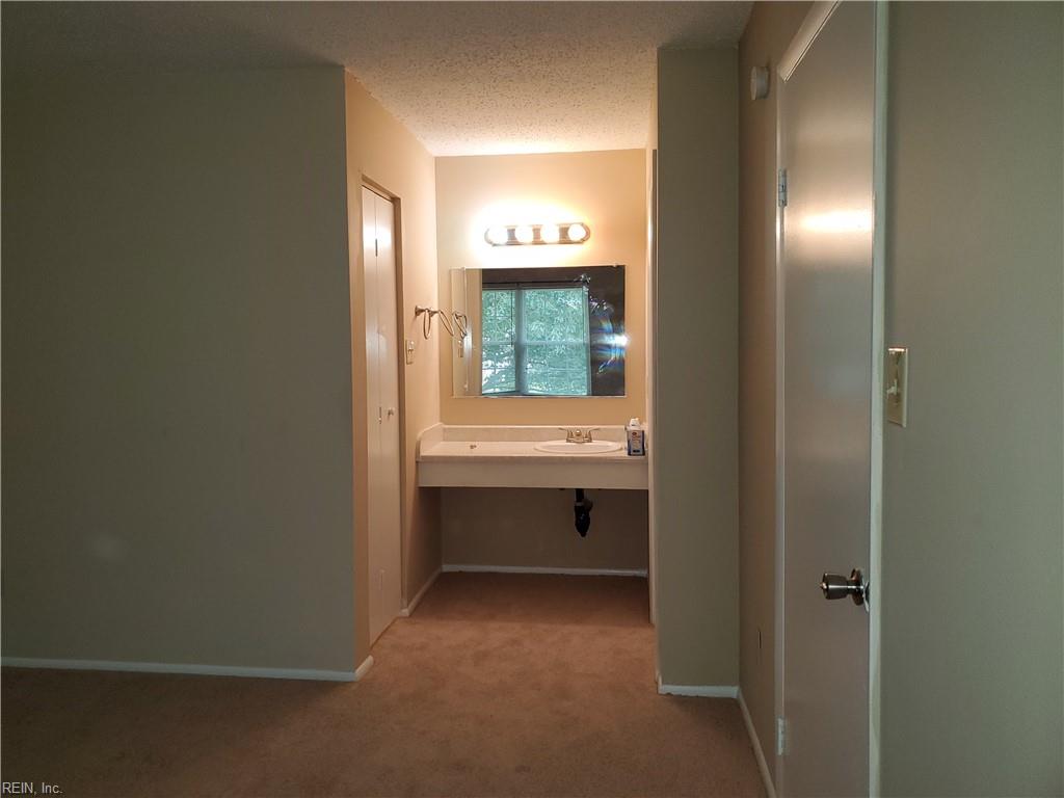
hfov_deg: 67.3
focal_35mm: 26
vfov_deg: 53.1
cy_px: 399
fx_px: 799
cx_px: 532
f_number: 1.5
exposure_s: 1/40
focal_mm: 4.3
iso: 100
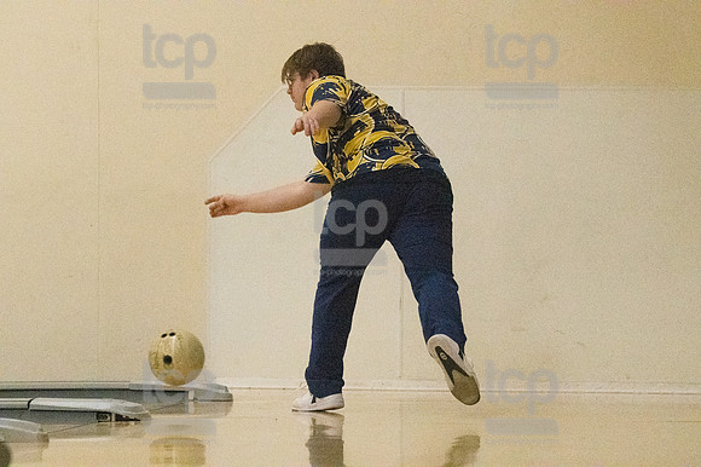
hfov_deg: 8.6
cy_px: 234
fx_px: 4670
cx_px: 350
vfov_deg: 5.7
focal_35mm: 240
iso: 10000
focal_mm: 160
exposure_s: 1/1250
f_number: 4.5
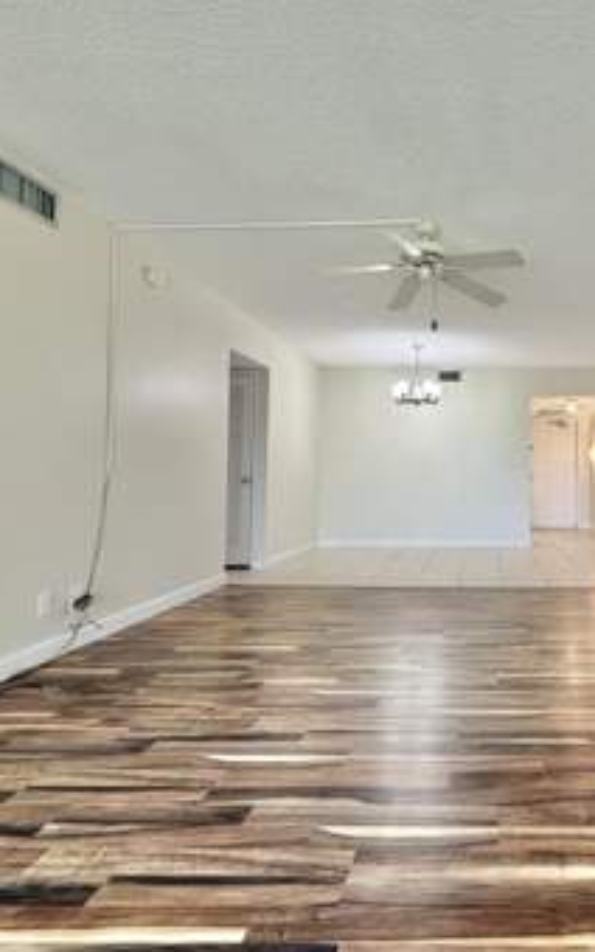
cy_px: 449
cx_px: 488
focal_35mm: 21
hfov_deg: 53.0
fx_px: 545
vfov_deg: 82.2
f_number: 2.2
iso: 200
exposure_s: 1/120
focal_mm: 2.22
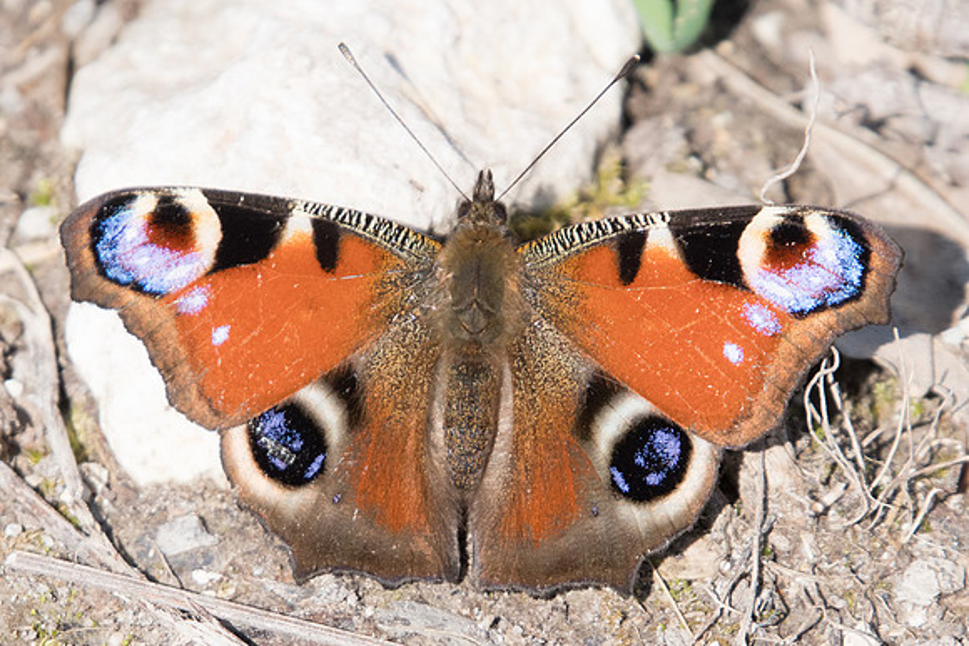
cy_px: 391
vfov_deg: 1.5
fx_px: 24370
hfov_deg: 2.3
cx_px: 590
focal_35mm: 905
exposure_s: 1/1600
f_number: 6.3
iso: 800
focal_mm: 400
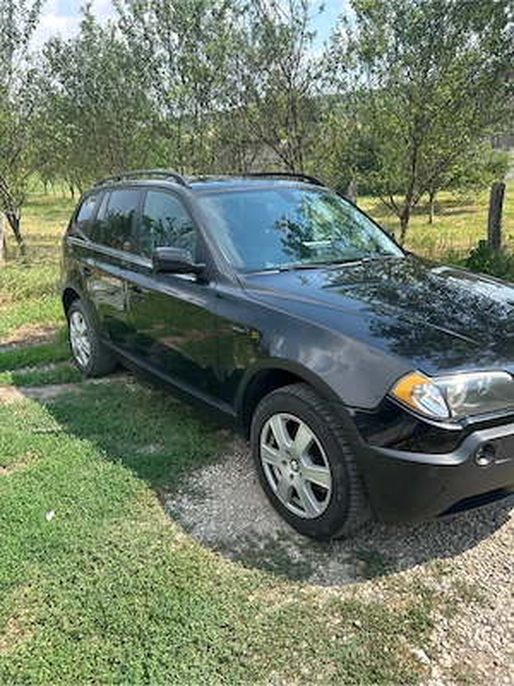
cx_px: 257
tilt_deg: -19.2
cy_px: 343
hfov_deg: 53.1
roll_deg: +0.3
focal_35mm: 26
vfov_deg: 67.3
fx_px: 515
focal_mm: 5.7
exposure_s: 1/1431
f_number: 1.5
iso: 50
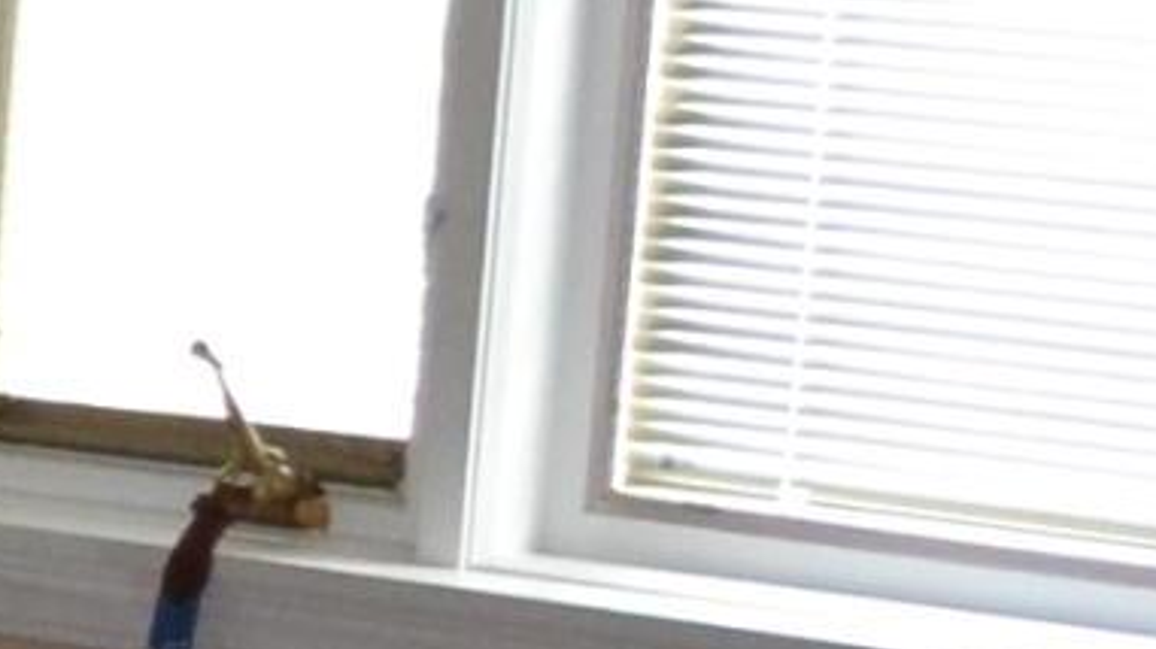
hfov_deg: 6.9
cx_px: -2703
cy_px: 986
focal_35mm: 272
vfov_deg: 4.4
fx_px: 8335
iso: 1800
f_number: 3.8
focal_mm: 22
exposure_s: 1/60
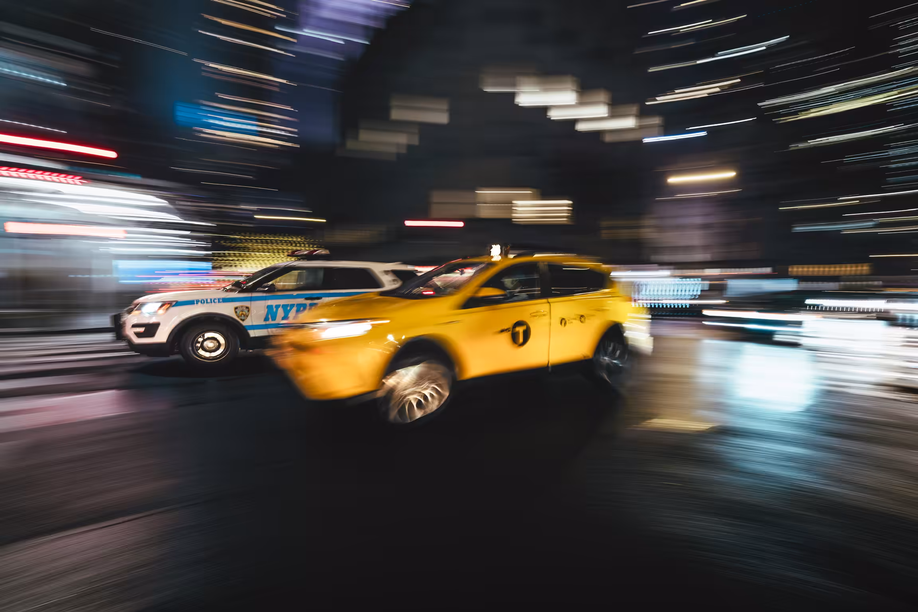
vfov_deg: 81.2
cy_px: 306
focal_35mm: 14
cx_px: 459
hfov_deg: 104.3
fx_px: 357
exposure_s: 1/8
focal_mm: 14
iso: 320
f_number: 5
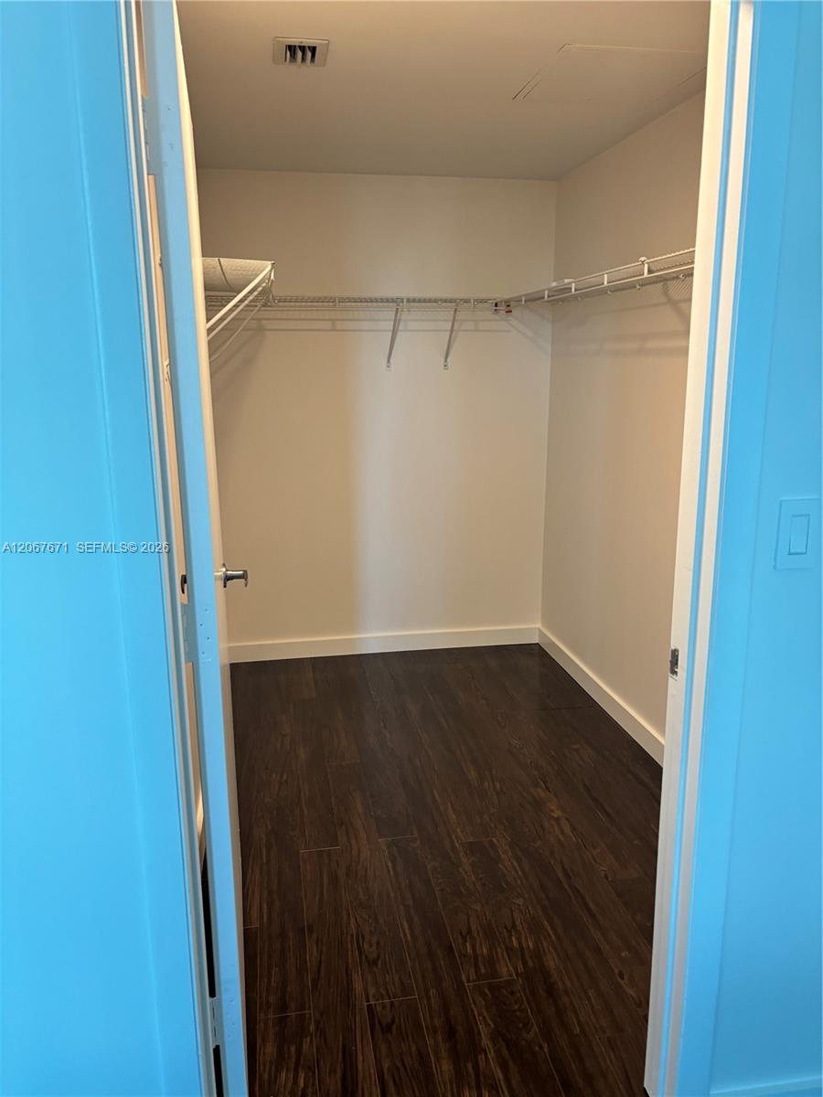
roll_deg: +0.7
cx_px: 412
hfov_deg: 53.1
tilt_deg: -13.7
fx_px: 824
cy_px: 548
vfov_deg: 67.3
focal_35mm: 26
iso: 160
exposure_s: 1/60
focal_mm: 5.96
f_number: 1.6
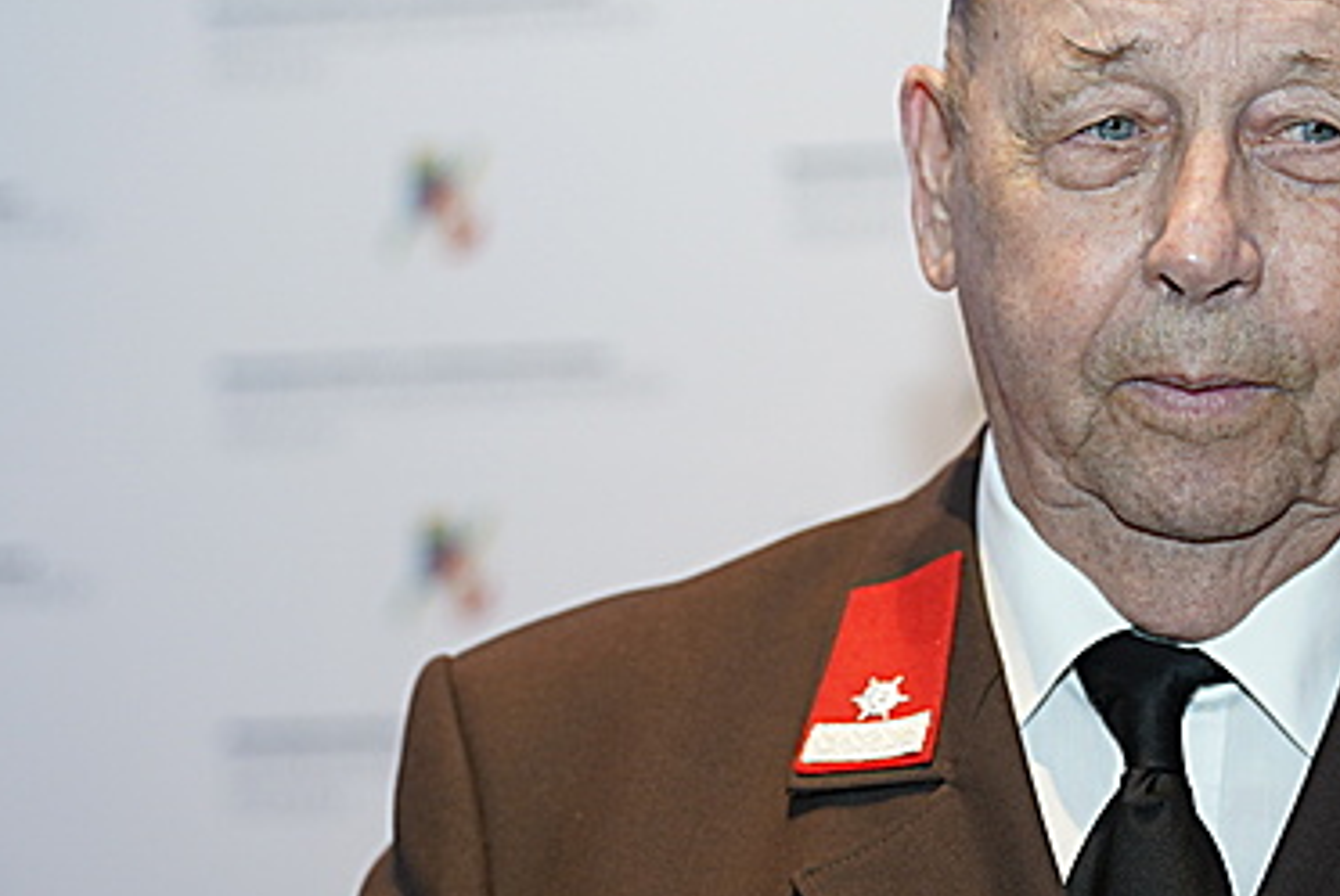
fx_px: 5180
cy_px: 399
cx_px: 962
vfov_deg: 9.9
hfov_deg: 14.7
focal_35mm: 139
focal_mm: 84
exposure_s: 1/160
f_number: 2.8
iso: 1000
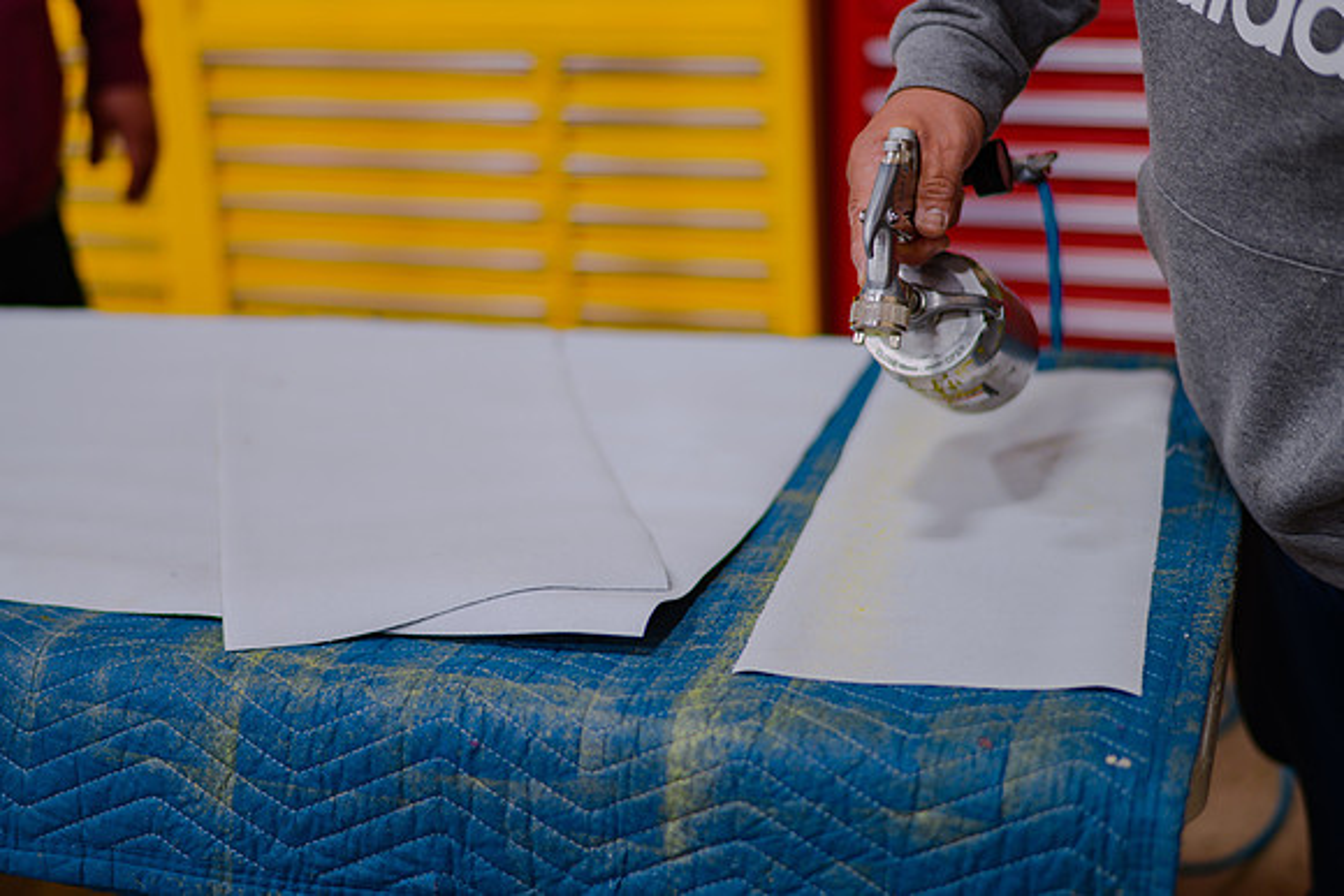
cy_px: 448
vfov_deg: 23.4
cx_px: 672
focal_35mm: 58
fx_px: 2166
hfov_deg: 34.5
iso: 125
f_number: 1.4
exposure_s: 1/125
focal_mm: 58
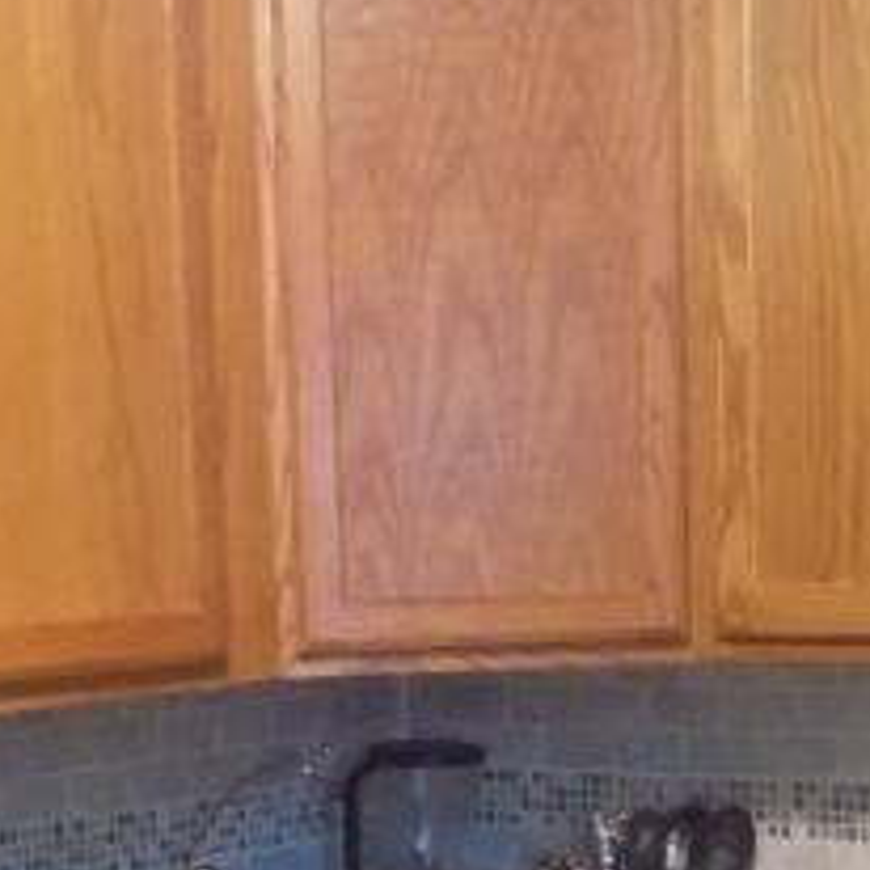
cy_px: 1250
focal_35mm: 101
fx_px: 2872
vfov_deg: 16.0
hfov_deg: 17.2
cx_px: 498
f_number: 3.1
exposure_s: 1/8
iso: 400
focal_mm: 4
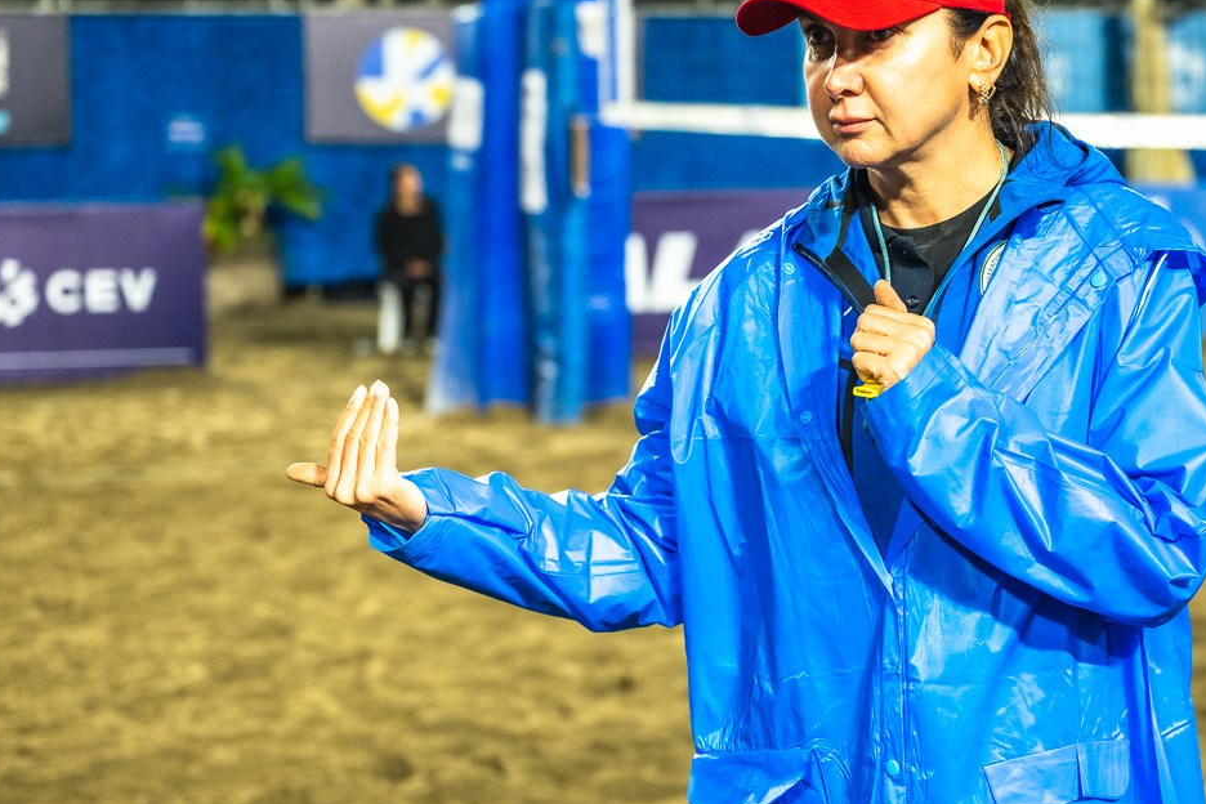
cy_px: 370
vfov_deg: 14.7
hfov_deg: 21.9
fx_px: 3115
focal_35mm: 93
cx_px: 769
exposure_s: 1/1000
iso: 1250
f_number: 3.5
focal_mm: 68
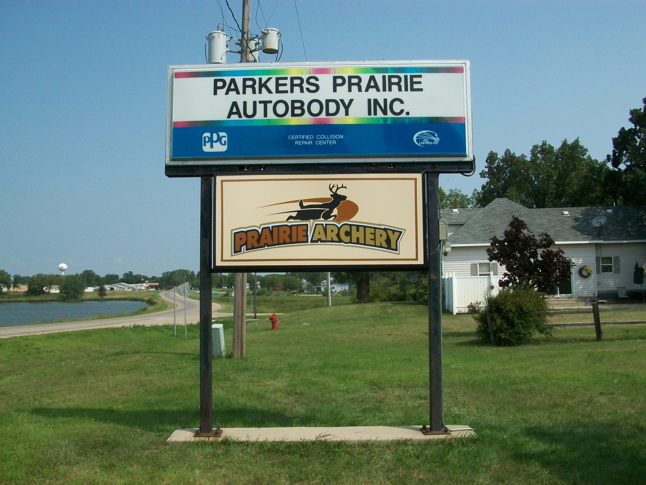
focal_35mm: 34
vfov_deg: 41.8
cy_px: 242
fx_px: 635
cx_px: 323
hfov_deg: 54.0
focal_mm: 5.7
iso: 80
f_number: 5.5
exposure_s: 1/500
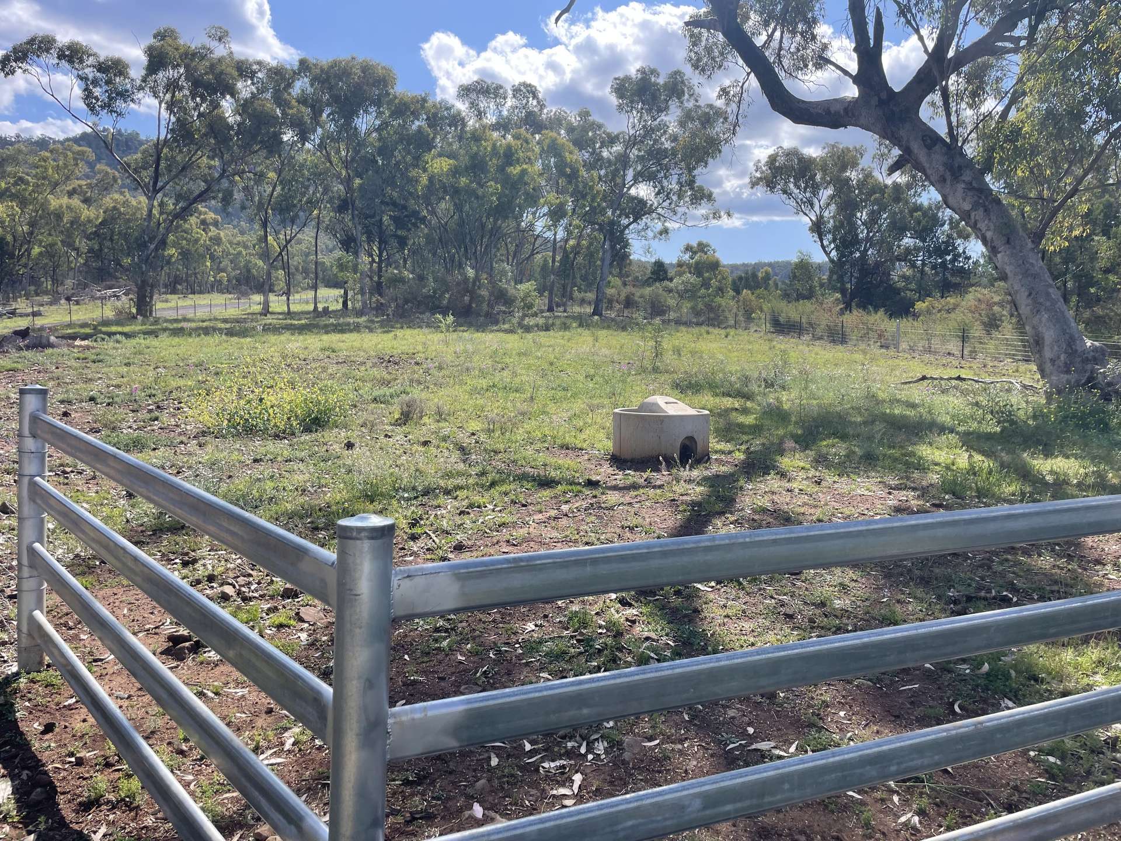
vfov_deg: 53.1
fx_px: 842
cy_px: 420
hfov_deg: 67.3
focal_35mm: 26
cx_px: 560
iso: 32
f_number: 1.6
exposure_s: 1/2092
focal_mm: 4.2
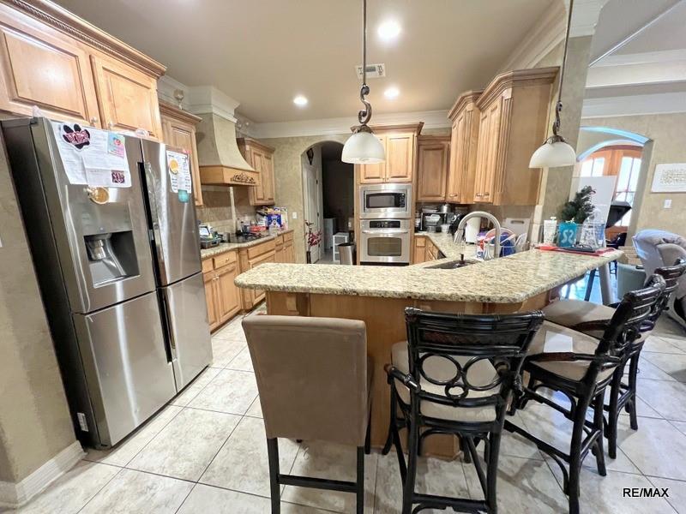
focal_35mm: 13
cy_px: 257
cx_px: 343
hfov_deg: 106.2
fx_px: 258
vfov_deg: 89.9
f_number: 1.8
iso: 500
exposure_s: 1/60
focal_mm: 1.57
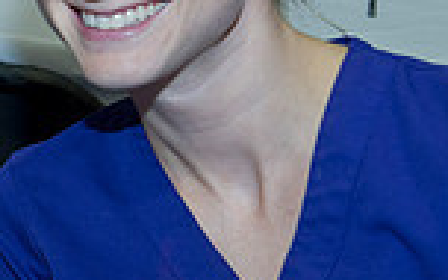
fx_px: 2271
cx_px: -168
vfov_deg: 7.1
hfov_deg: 10.9
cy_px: 115
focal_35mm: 186
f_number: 5
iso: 1250
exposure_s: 1/100
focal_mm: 48
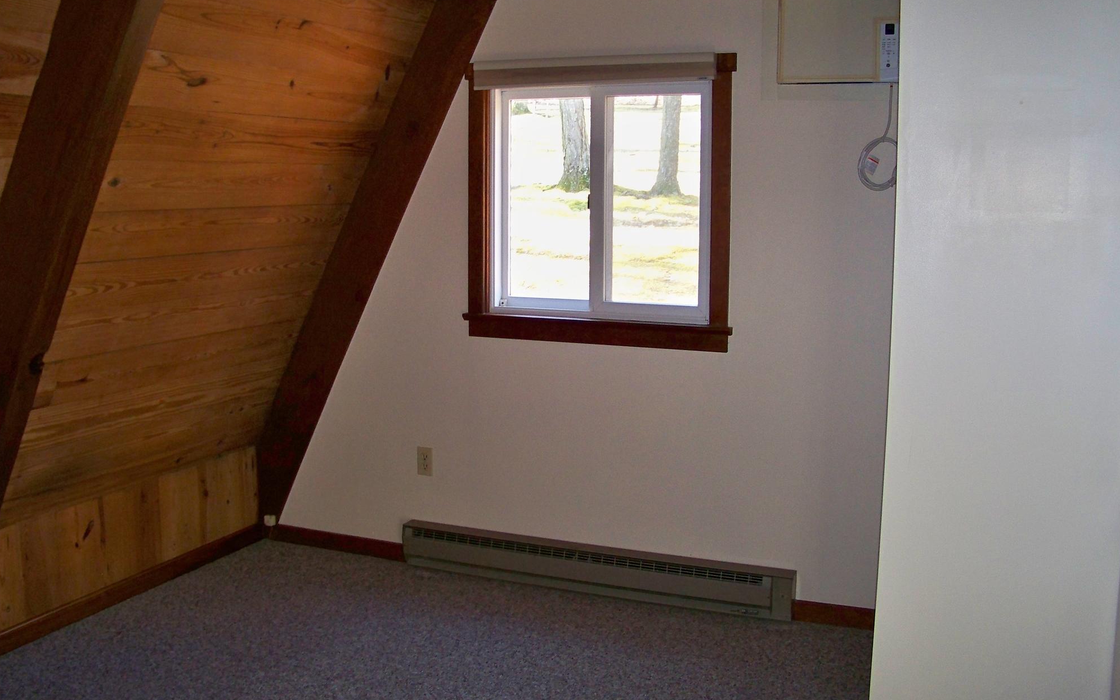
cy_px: 343
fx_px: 1099
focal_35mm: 36
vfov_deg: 35.3
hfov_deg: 54.0
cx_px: 568
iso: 200
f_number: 2.8
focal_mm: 5.85
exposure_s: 1/30
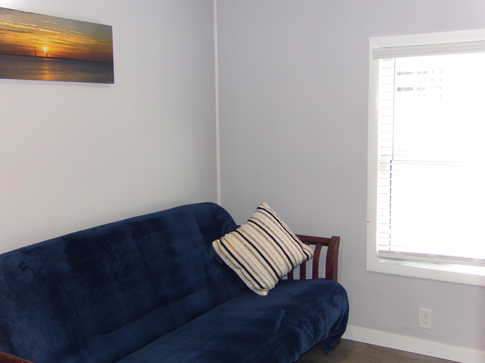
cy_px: 182
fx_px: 574
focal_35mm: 41
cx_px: 242
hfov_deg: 45.8
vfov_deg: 35.1
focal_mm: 7.2
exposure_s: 1/42
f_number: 3.6
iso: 200
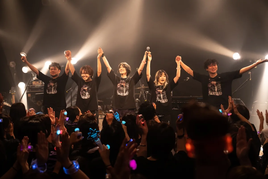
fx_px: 283
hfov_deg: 50.7
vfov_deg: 35.1
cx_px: 134
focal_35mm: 38
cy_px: 90
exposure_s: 1/640
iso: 1250
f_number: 4
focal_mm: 38
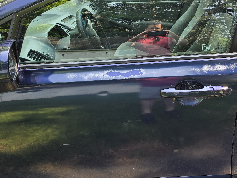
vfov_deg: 31.7
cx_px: 161
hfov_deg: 41.4
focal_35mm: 45
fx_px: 308
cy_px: 47
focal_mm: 6.3
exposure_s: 1/180
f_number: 1.7
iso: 32
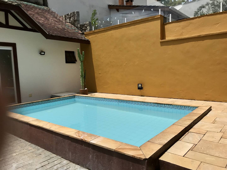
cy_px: 85
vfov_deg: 49.7
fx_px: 184
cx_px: 114
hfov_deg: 63.4
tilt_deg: -1.2
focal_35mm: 28
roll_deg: +2.1
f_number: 1.8
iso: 25
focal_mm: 3.99
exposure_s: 1/8772
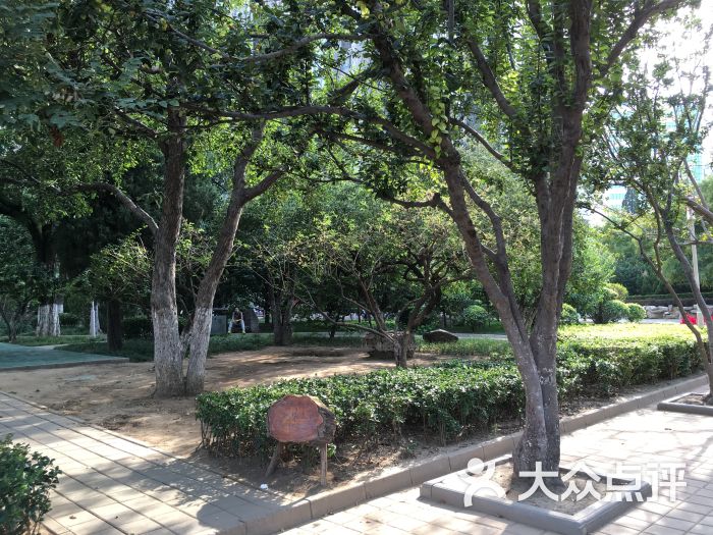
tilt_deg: +3.9
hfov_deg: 61.7
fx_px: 597
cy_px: 268
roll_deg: +0.9
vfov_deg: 48.2
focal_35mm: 29
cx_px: 356
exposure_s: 1/100
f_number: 2.2
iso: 25
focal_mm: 4.15
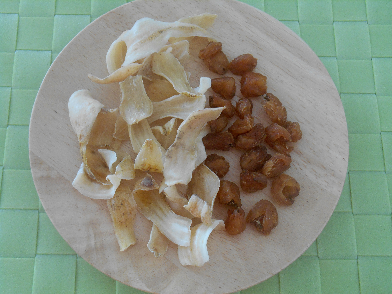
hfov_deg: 41.2
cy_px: 147
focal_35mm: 46
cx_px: 196
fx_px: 521
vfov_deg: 31.5
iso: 280
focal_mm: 8.3
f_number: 4
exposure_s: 1/30
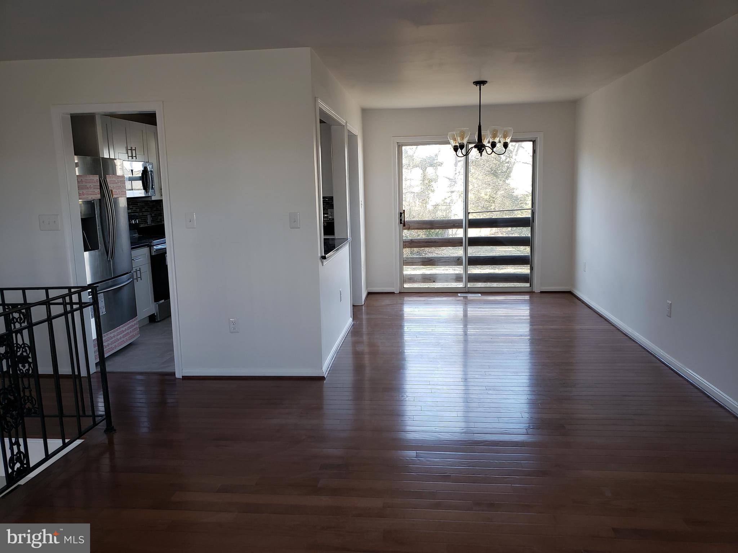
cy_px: 276
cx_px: 369
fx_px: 554
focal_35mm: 26
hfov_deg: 67.3
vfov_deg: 53.1
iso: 125
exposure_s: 1/50
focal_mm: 4.3
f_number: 1.5
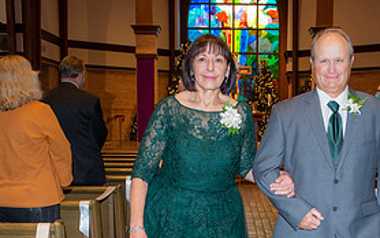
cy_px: 227
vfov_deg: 18.7
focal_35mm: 68
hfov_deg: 30.1
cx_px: 239
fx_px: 705
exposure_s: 1/125
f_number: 5.6
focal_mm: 32
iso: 1600
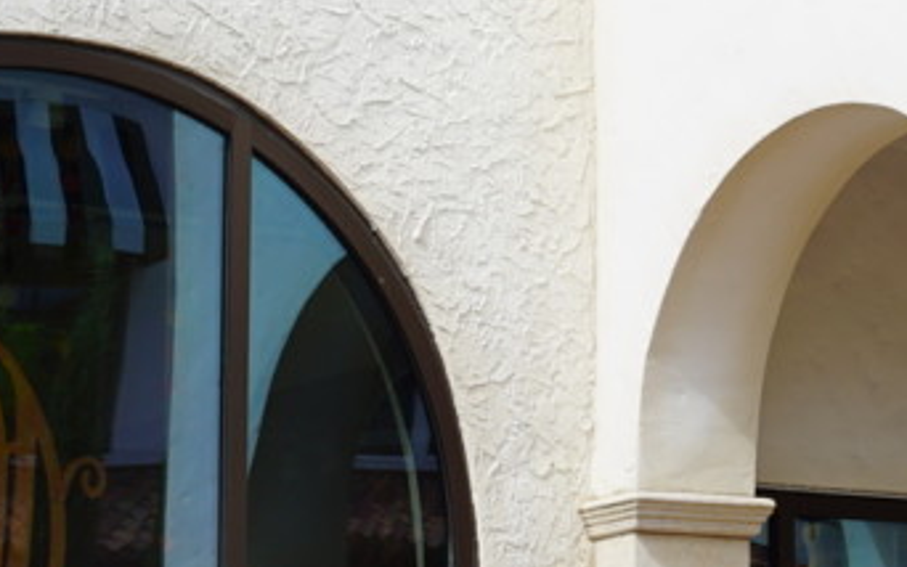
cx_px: 1382
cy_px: -69
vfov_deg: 7.3
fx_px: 4426
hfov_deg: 11.2
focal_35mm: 179
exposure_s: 1/125
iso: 100
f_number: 9
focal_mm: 50
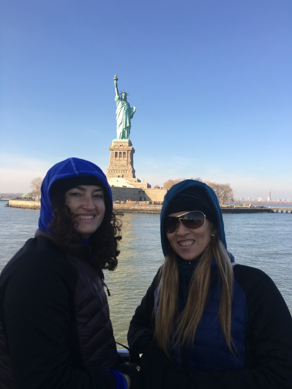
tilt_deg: +0.7
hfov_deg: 48.2
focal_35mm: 29
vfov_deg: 61.7
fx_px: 326
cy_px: 194
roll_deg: -1.1
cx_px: 146
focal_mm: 4.15
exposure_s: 1/635
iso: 25
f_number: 2.2
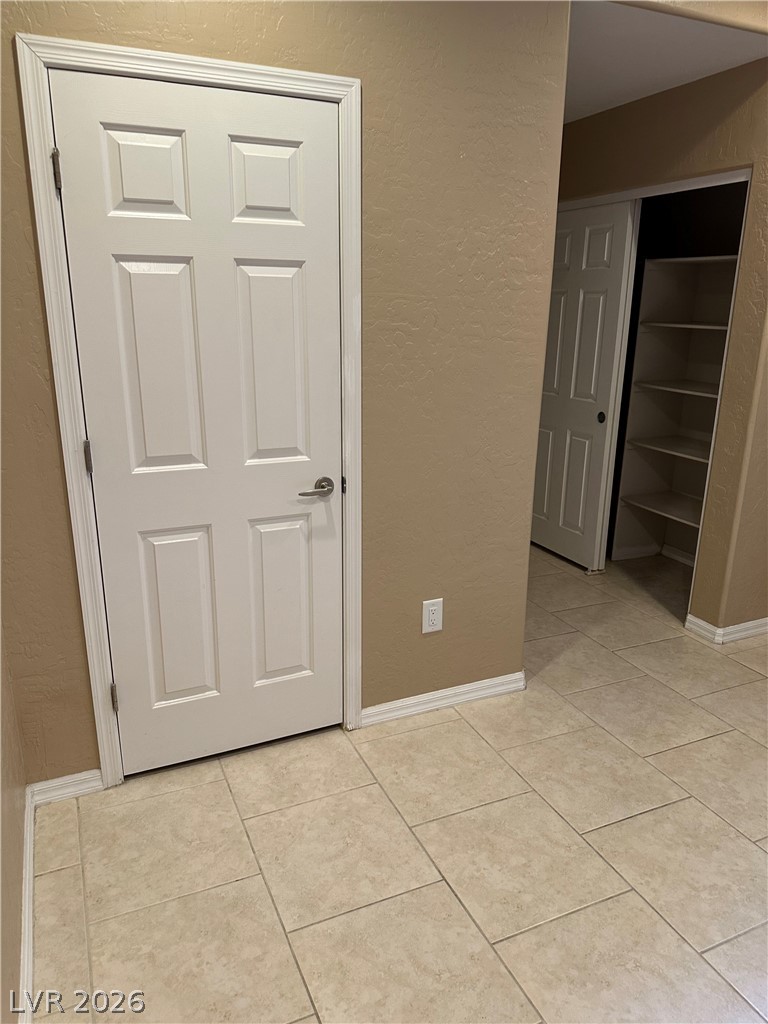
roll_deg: -0.5
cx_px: 384
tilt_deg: -15.0
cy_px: 512
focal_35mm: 24
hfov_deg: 56.8
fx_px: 710
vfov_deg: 71.6
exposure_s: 1/60
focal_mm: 6.86
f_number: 1.78
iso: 200
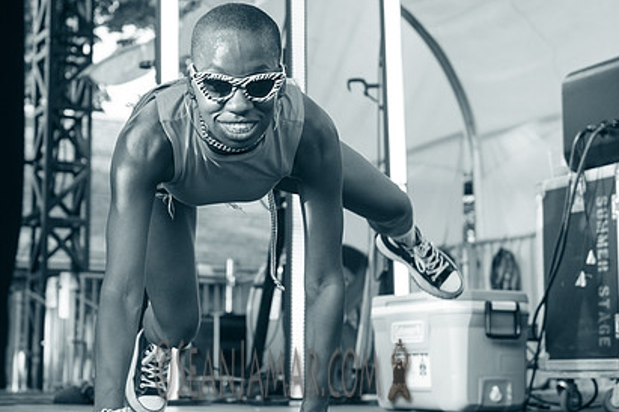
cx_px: 244
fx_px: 1375
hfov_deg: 25.3
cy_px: 217
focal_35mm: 80
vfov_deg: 17.1
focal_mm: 48
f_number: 3.5
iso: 500
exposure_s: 1/500
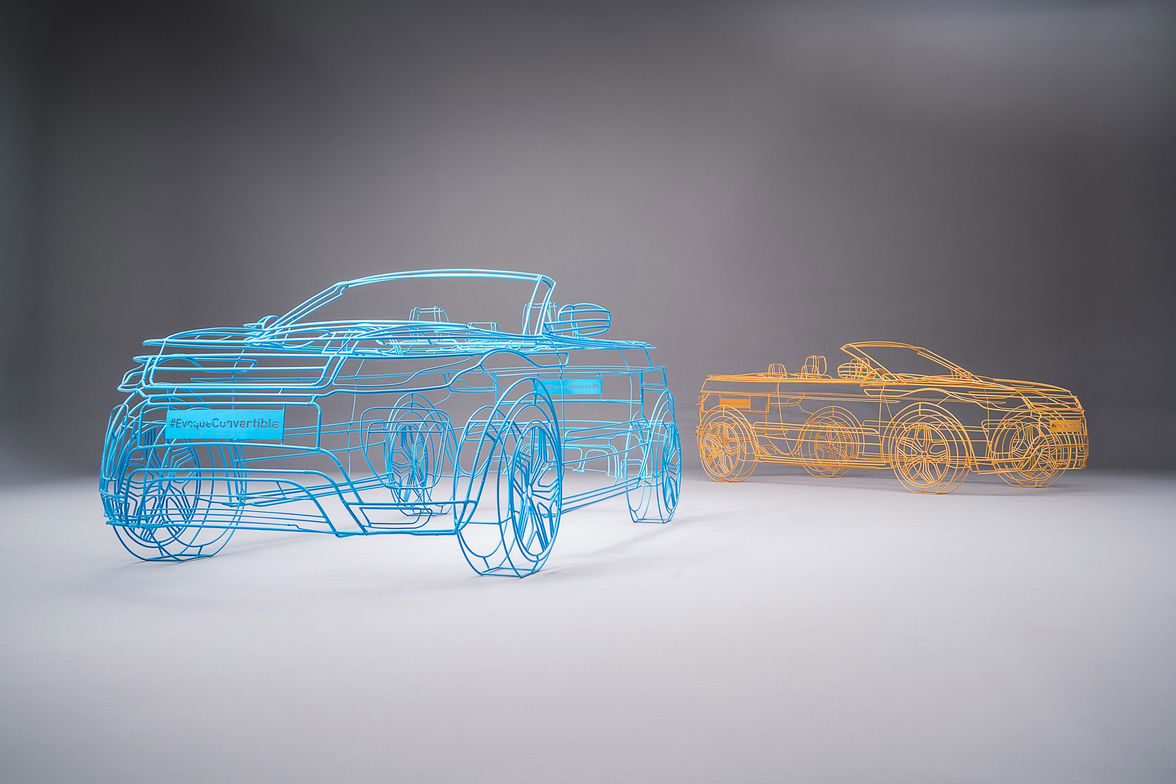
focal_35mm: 33
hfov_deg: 57.2
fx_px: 1078
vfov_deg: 40.0
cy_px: 392
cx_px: 588
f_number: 13
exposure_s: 1.3
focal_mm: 33
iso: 160
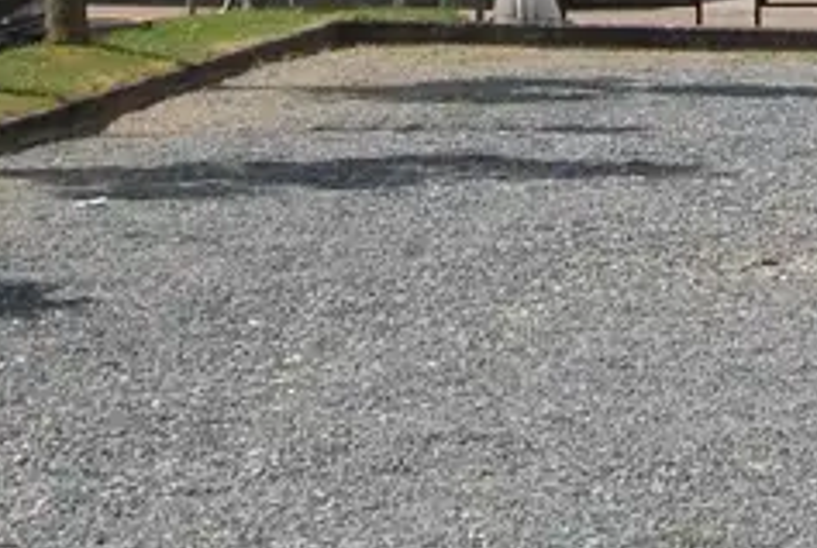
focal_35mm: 227
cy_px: -619
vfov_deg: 5.9
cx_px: 1186
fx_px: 5161
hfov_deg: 8.9
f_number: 8
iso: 100
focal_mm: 28
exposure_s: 1/250
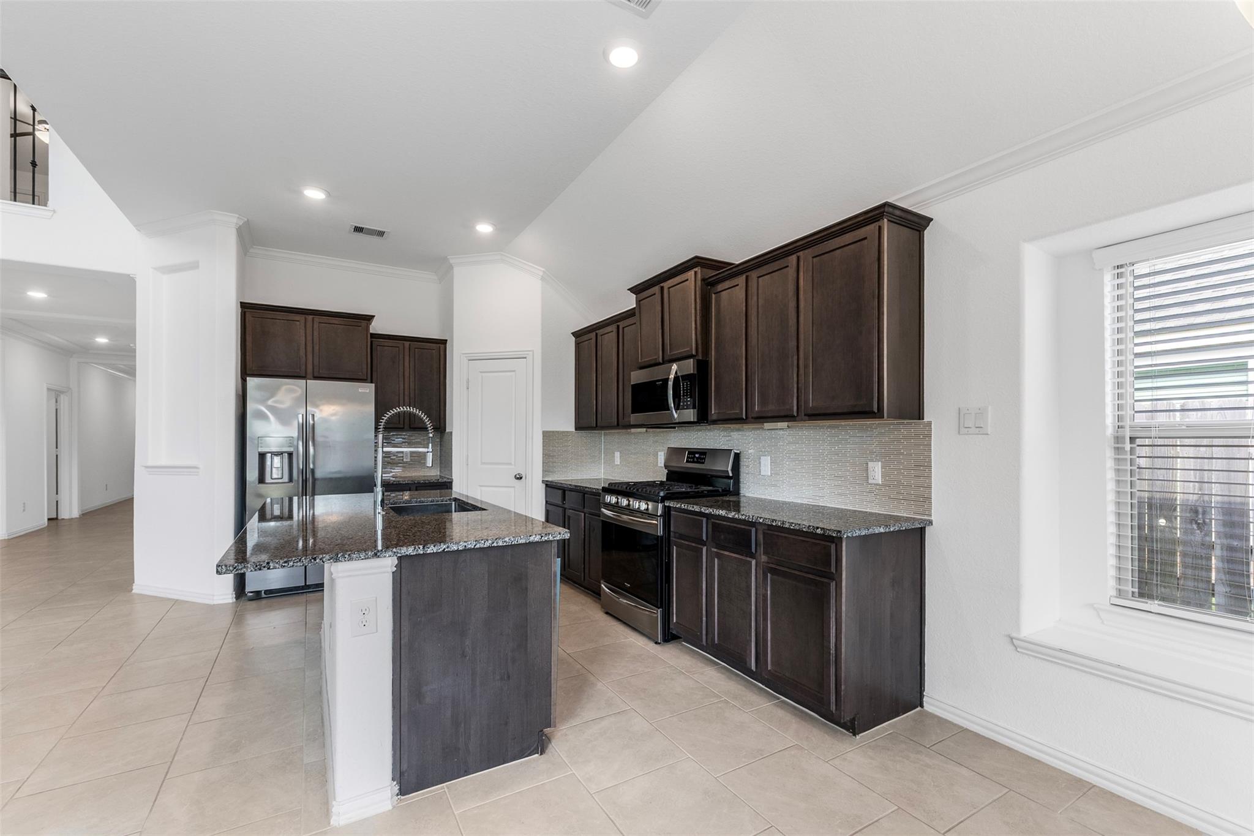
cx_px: 627
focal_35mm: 15
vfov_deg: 77.3
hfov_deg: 100.4
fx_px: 522
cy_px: 418
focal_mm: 10
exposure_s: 1/8
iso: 250
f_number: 9
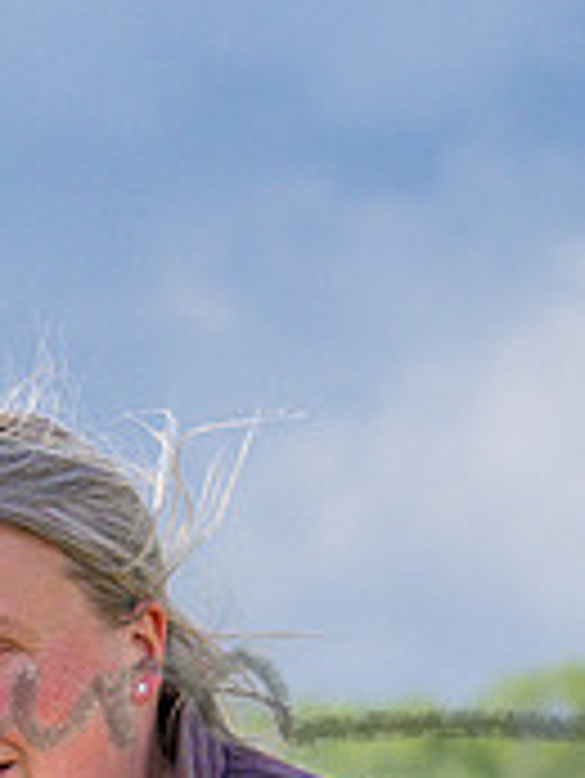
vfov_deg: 2.8
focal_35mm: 703
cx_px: -1039
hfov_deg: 2.1
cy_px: 232
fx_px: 15821
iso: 400
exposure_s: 1/1600
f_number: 5
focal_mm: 91
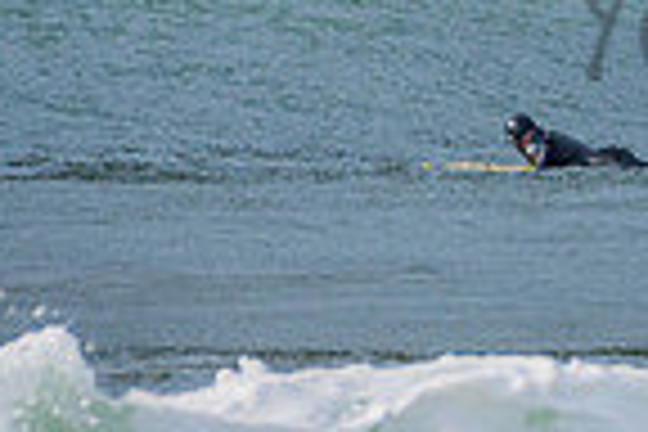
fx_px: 54212
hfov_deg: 0.7
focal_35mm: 3012
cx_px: 1030
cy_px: -29
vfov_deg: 0.5
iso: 360
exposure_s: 1/2000
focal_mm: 500
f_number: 5.6
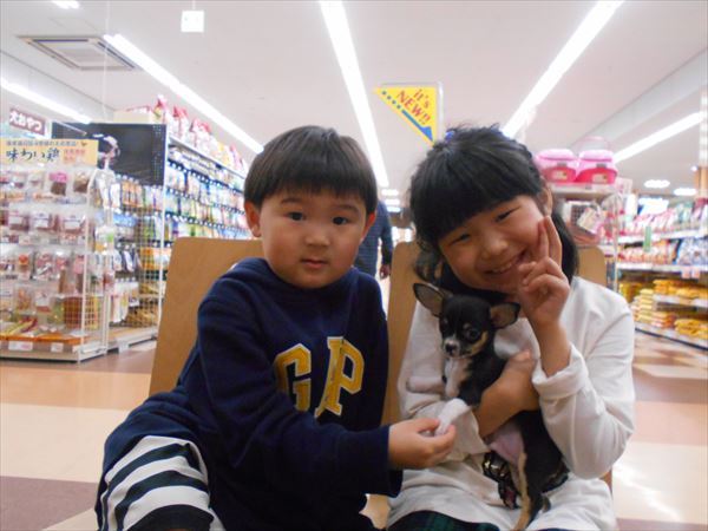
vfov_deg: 46.8
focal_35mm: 30
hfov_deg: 60.0
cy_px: 266
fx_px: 614
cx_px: 354
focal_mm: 5.1
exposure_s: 1/80
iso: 800
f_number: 3.4
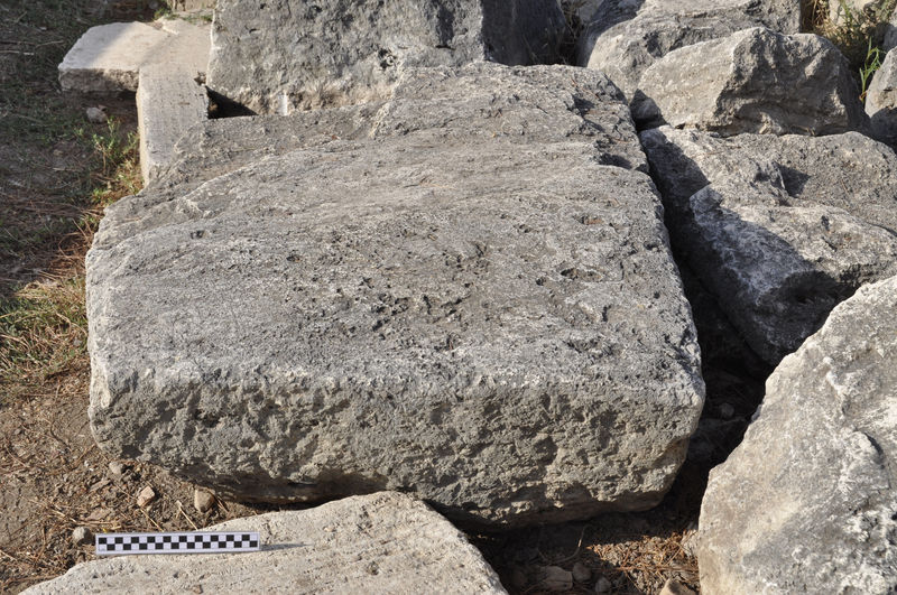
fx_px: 1493
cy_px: 298
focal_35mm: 60
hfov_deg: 33.4
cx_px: 448
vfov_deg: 22.6
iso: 400
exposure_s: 1/200
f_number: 13
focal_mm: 40
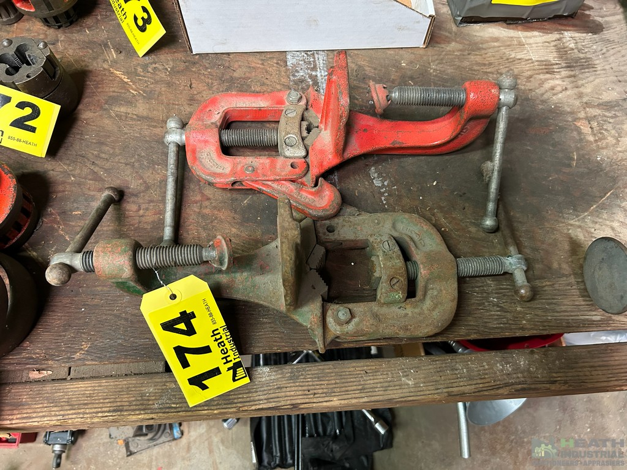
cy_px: 235
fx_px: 471
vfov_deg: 53.1
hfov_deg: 67.3
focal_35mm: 26
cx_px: 314
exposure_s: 1/40
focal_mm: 5.7
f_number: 1.5
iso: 500
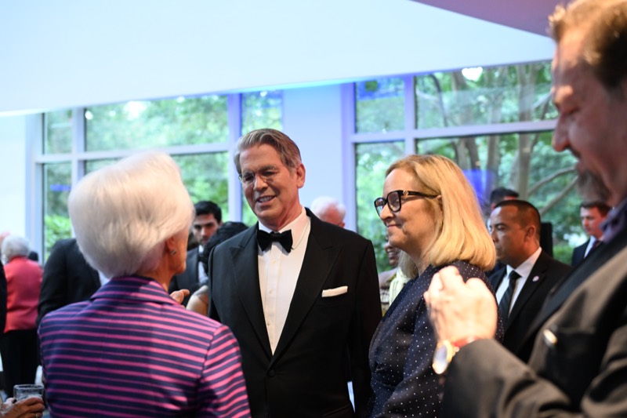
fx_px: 696
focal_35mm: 40
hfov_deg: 48.5
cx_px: 314
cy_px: 209
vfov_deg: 33.4
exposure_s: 1/100
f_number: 2.8
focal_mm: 40
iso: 4500
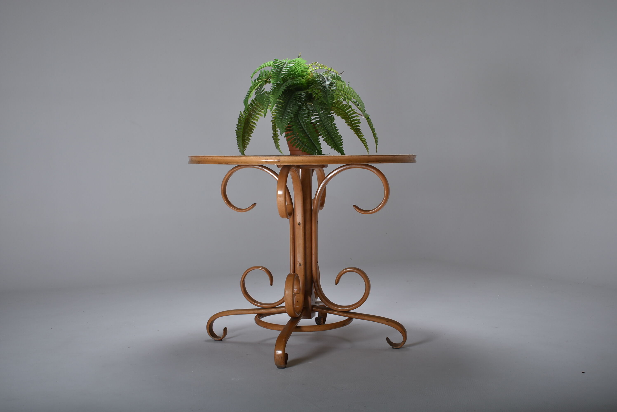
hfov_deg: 41.1
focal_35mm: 48
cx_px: 308
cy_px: 206
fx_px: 823
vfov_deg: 28.1
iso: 100
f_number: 5.6
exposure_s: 1/200
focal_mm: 32
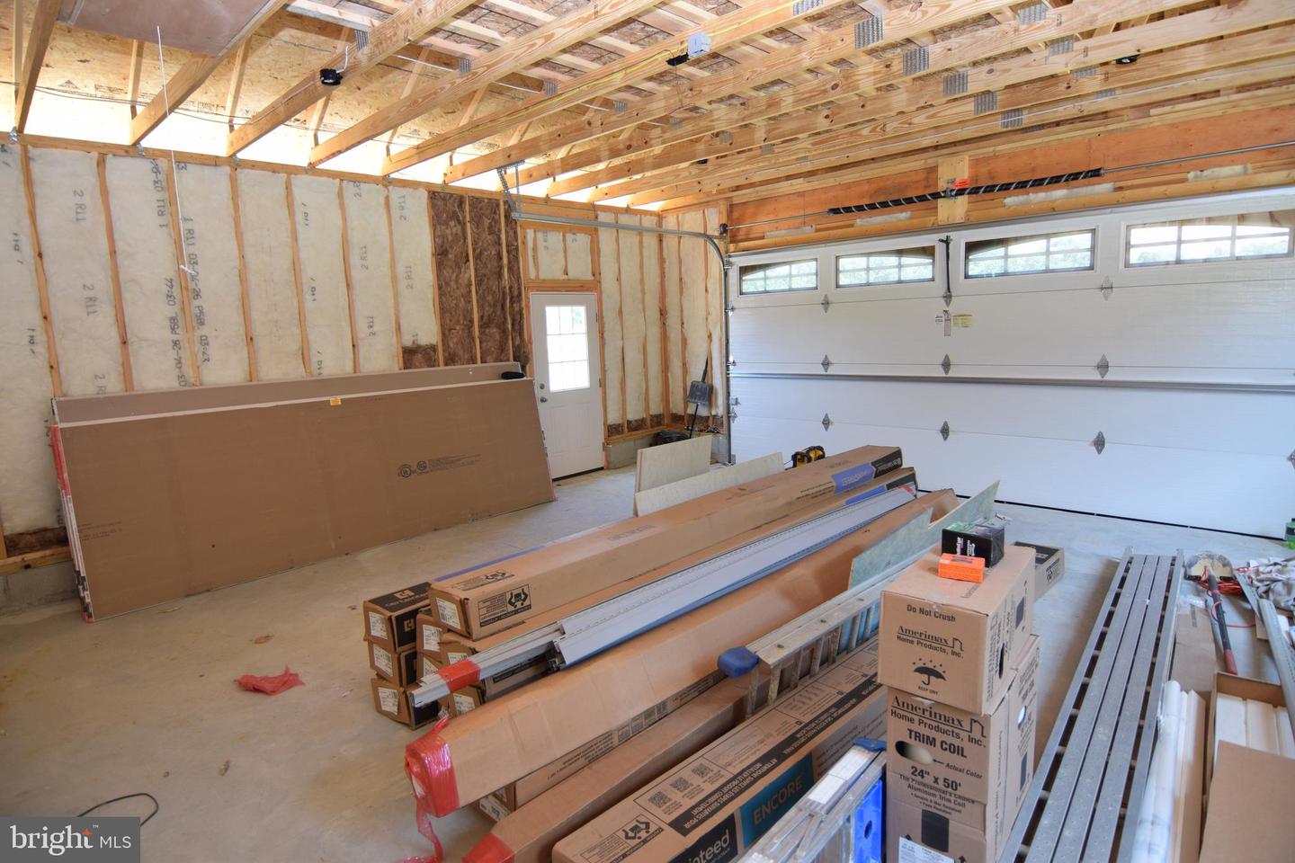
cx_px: 648
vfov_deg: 67.4
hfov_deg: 90.0
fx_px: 647
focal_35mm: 18
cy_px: 432
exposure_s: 1/80
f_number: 4
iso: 400
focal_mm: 12
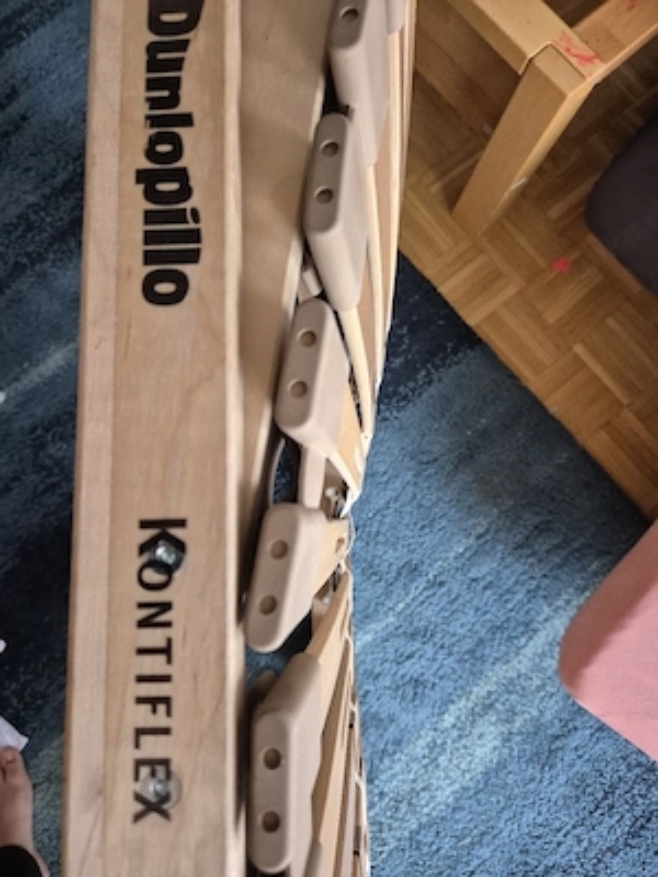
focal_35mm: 23
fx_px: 583
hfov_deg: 58.9
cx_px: 329
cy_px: 438
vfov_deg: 73.9
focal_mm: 5.4
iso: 800
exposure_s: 1/100
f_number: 1.8
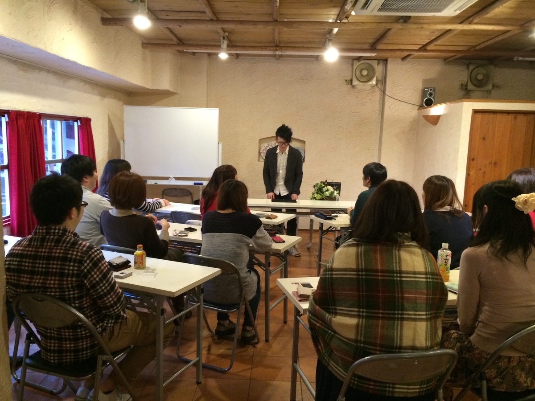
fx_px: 464
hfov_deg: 60.0
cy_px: 200
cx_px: 268
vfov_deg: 46.8
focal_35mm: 30
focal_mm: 4.12
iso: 320
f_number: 2.2
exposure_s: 1/24
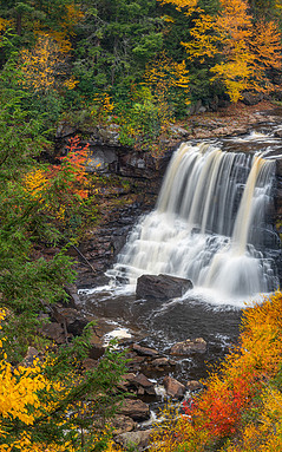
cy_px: 226
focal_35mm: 102
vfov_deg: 20.4
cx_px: 91
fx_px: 1256
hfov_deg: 12.8
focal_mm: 66
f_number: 13
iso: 64
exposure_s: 1/3
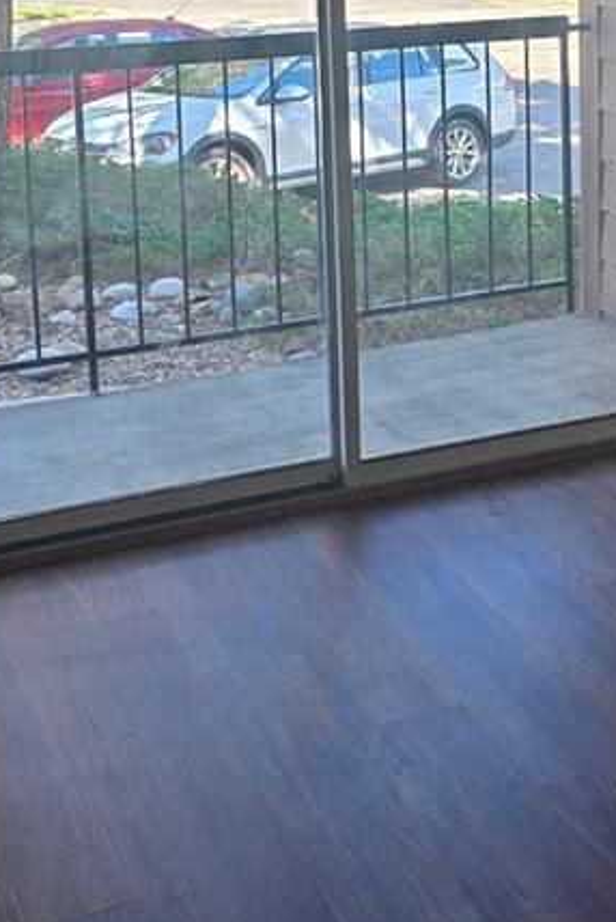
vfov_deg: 28.9
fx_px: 1717
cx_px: 666
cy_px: 103
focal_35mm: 67
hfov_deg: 19.5
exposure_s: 1/120
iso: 50
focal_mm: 6.3
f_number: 1.7
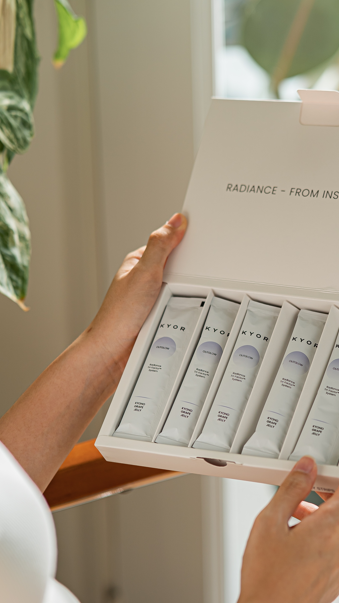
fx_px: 2045
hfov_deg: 9.5
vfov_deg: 16.8
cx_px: 261
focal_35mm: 128
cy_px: 331
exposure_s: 1/200
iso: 160
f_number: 2.2
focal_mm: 85
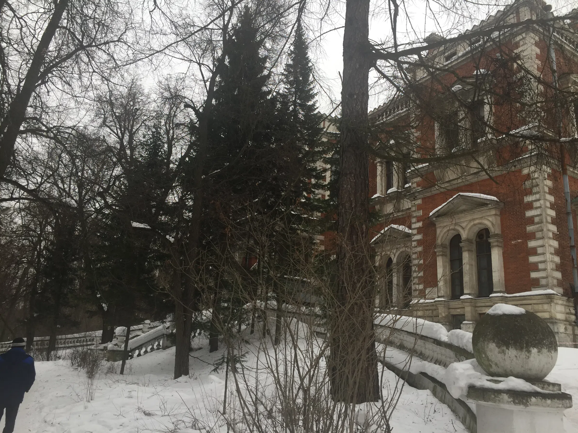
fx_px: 484
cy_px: 216
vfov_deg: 48.2
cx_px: 289
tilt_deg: +16.6
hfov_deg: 61.7
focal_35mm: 29
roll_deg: -4.4
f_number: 2.2
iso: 32
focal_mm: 4.15
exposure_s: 1/408
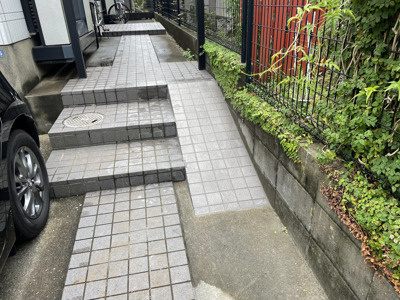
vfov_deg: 53.1
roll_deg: +2.8
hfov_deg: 67.3
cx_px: 200
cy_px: 150
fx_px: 300
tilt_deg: -27.4
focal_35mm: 26
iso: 32
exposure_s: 1/774
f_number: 1.6
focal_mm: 4.2
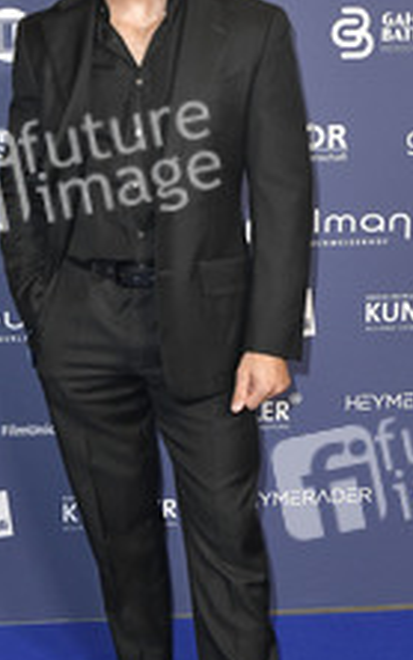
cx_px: 155
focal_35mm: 66
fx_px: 1187
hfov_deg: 19.7
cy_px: 321
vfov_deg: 31.1
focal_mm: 36
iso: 2000
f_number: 6.3
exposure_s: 1/250
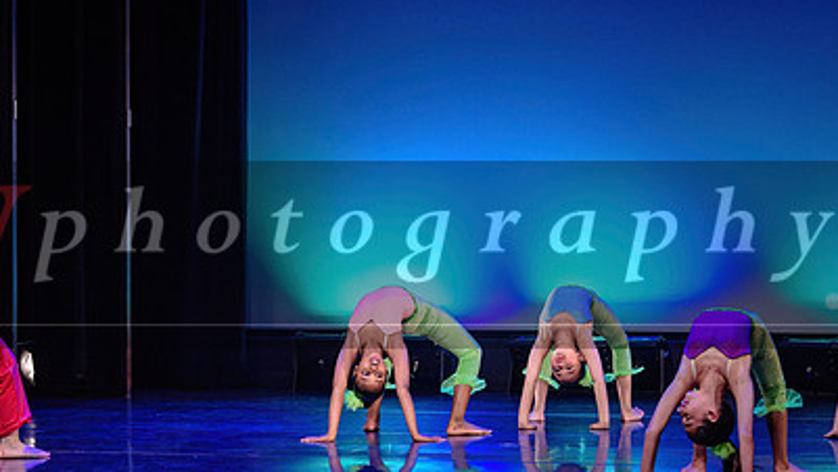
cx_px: 378
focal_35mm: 137
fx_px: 3046
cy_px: 225
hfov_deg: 15.7
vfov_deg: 8.9
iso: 1600
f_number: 2.8
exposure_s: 1/250
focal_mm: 86
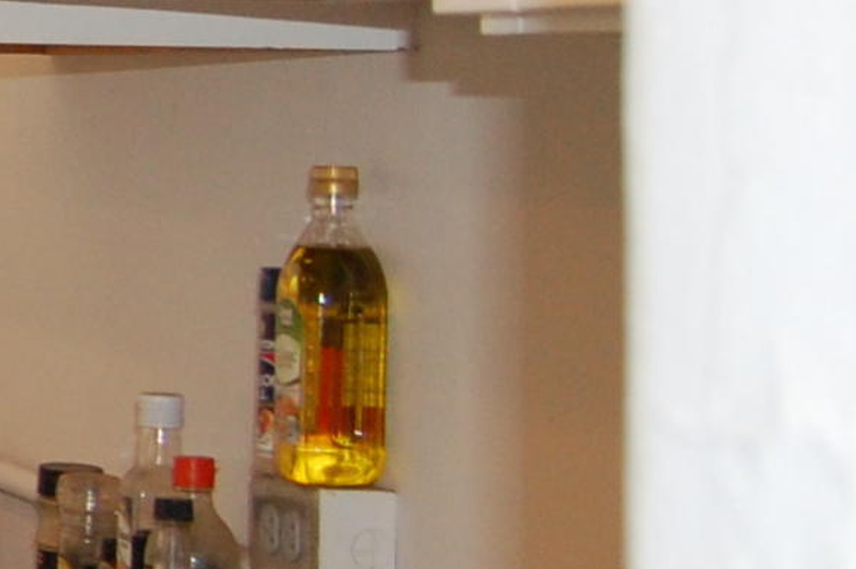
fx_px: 3326
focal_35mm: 140
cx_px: -1264
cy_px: 40
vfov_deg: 9.7
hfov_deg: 11.7
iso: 800
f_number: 4
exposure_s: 1/60
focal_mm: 18
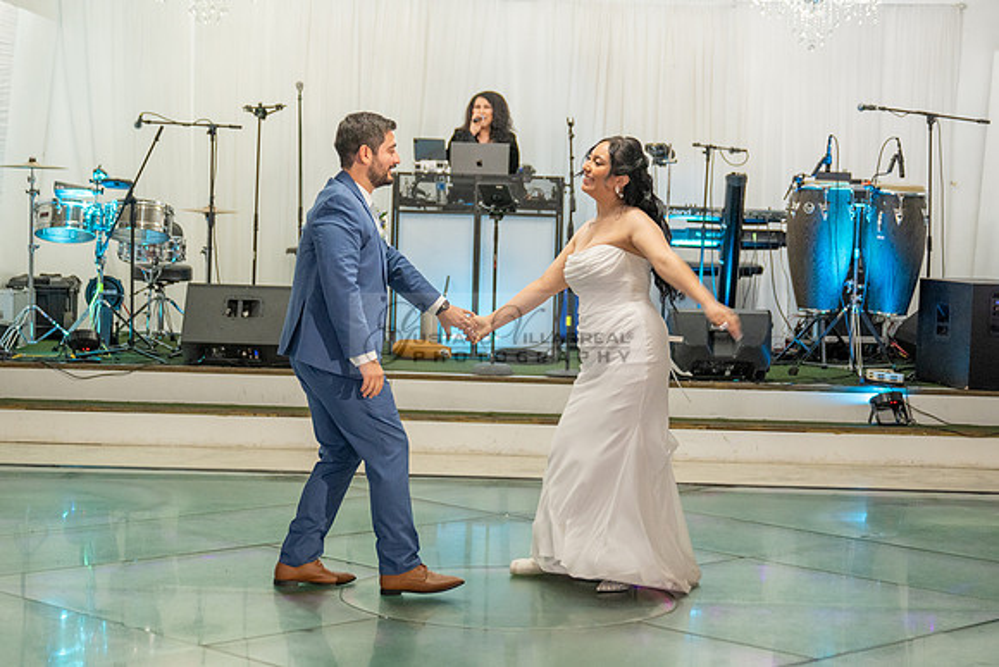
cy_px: 306
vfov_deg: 18.2
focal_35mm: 75
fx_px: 2081
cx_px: 561
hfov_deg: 27.0
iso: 640
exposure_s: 1/125
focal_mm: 51
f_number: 2.8
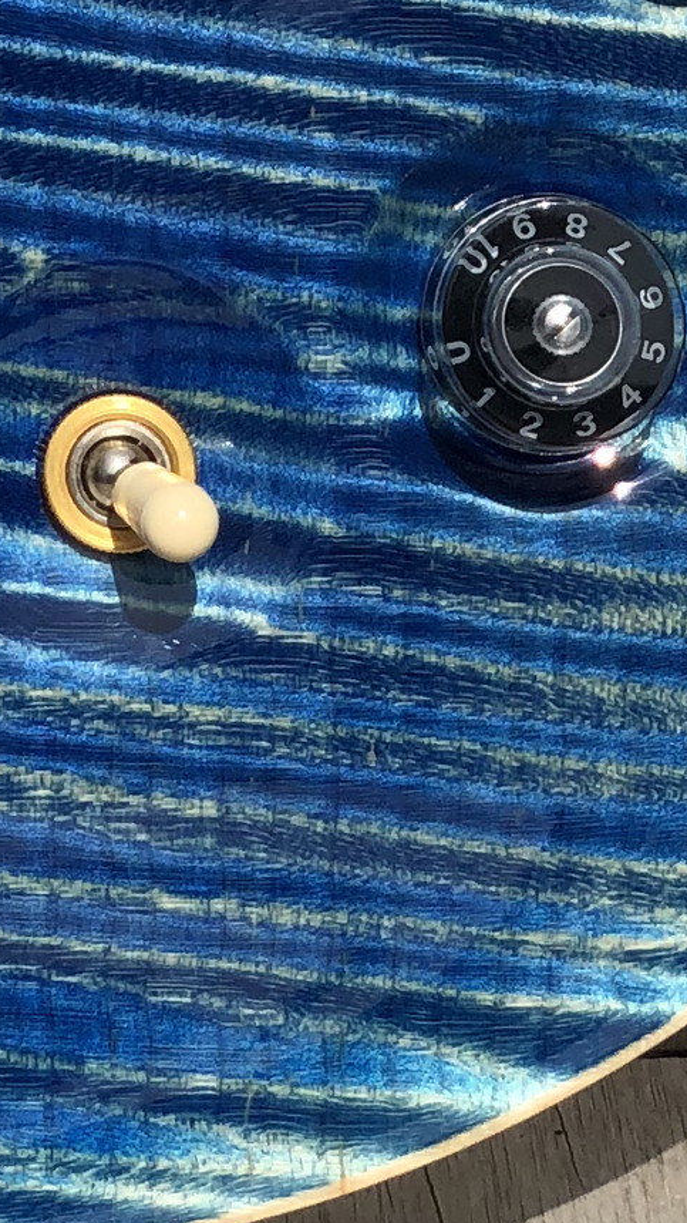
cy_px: -810
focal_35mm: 211
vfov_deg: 9.8
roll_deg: -0.6
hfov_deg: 5.7
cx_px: -334
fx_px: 6835
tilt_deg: -18.4
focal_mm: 6
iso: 16
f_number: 2.4
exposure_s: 1/2288
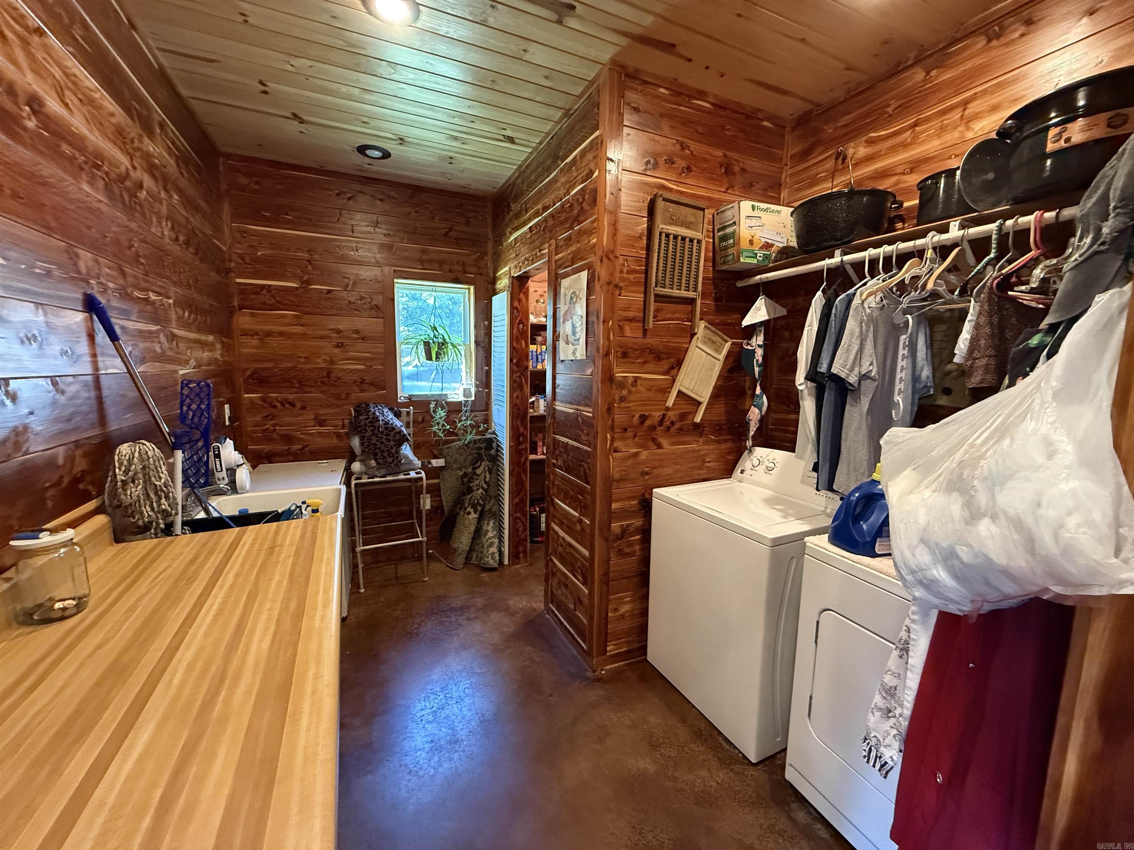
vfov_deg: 85.7
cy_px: 425
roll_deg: -1.0
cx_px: 567
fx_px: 459
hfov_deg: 102.1
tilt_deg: -8.3
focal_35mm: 14
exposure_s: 1/60
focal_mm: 2.22
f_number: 2.2
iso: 800
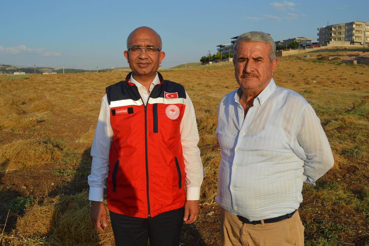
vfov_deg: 41.7
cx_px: 184
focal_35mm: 32
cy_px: 123
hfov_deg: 59.5
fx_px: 323
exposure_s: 1/250
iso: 100
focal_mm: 21
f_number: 8
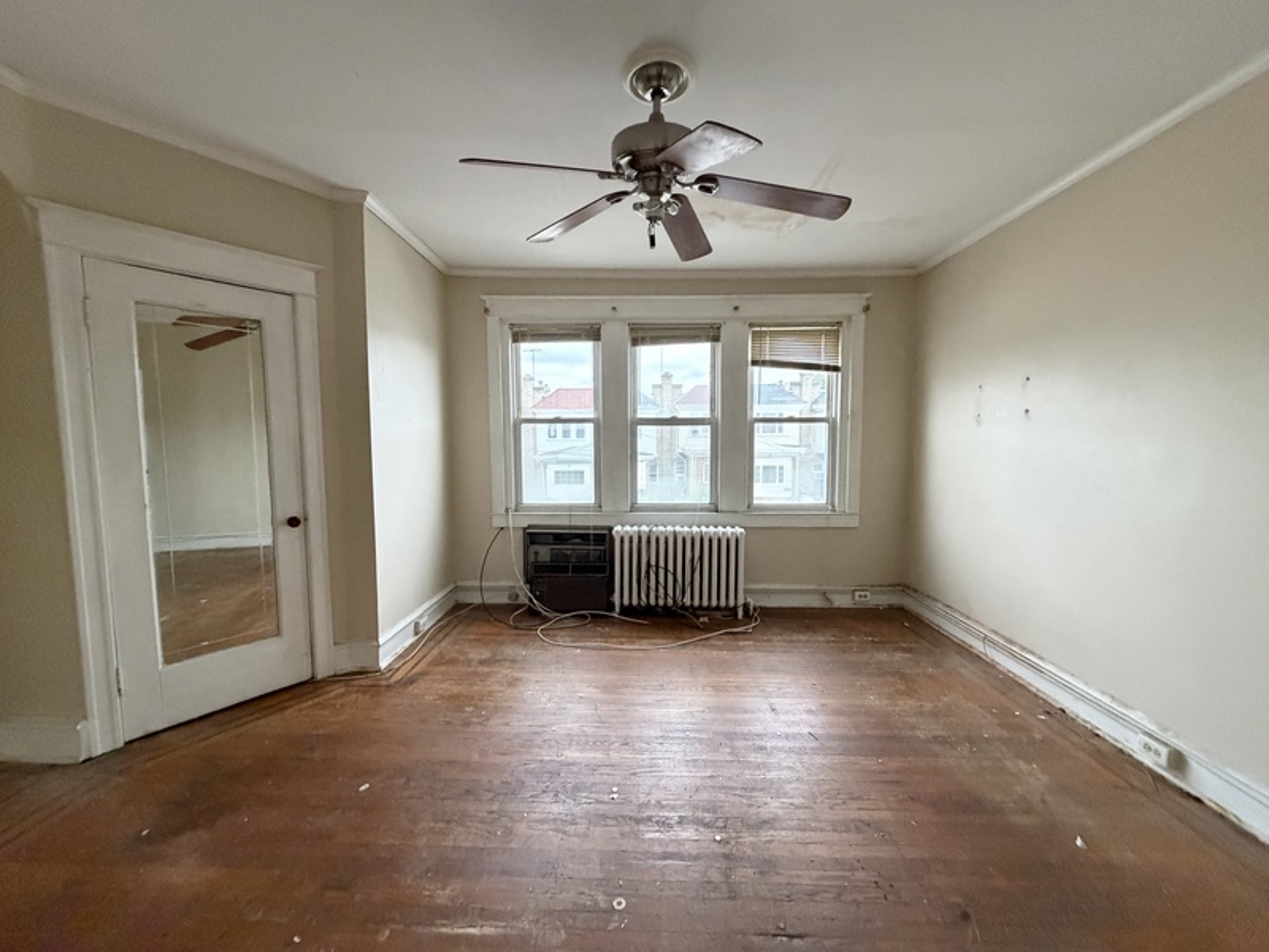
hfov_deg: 102.1
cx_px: 634
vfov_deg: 85.7
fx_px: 513
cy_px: 476
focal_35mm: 14
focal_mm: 2.22
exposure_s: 1/60
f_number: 2.2
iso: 640
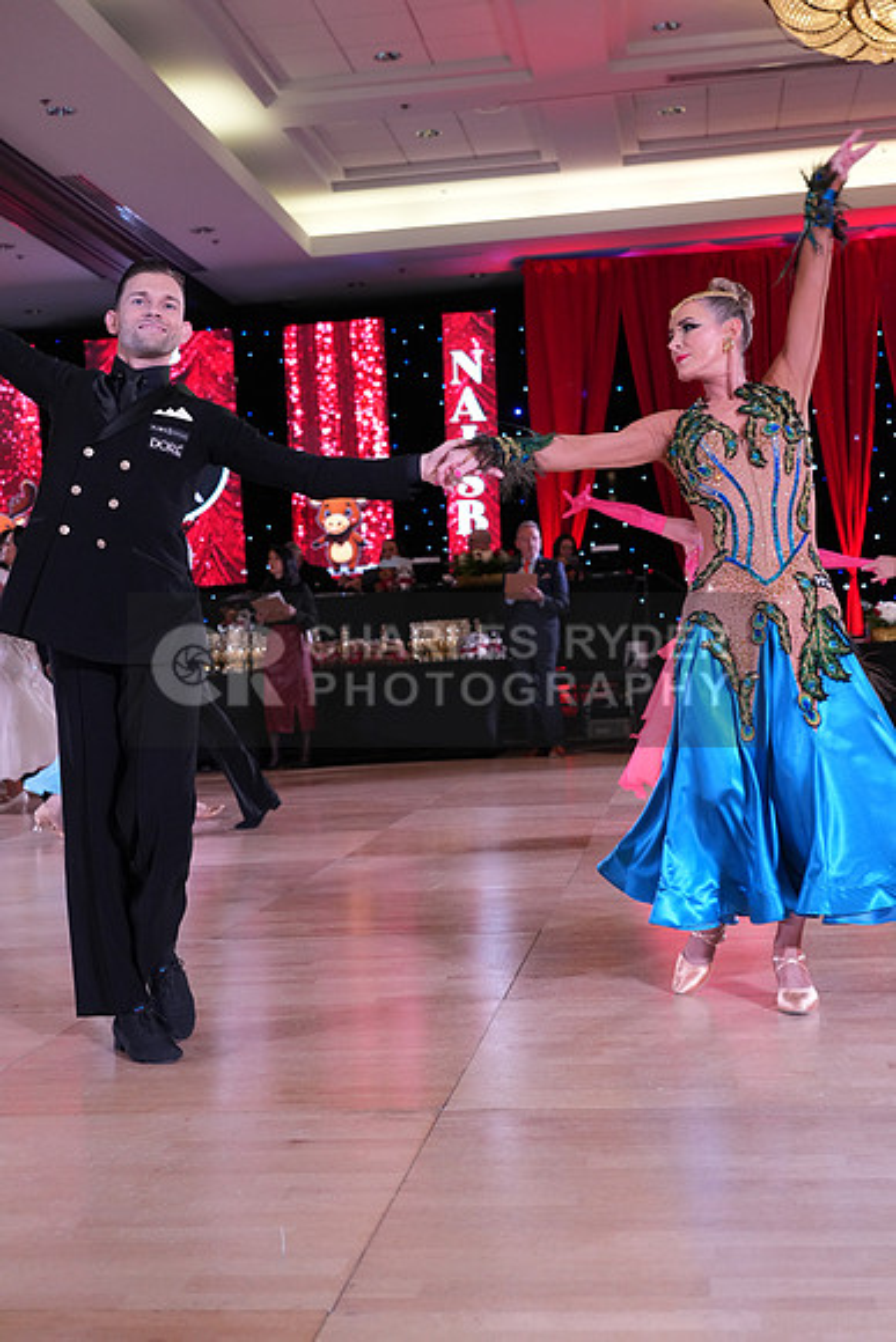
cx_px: 448
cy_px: 671
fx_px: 1679
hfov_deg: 29.9
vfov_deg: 43.6
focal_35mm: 45
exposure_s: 1/250
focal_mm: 45
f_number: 5
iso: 2500
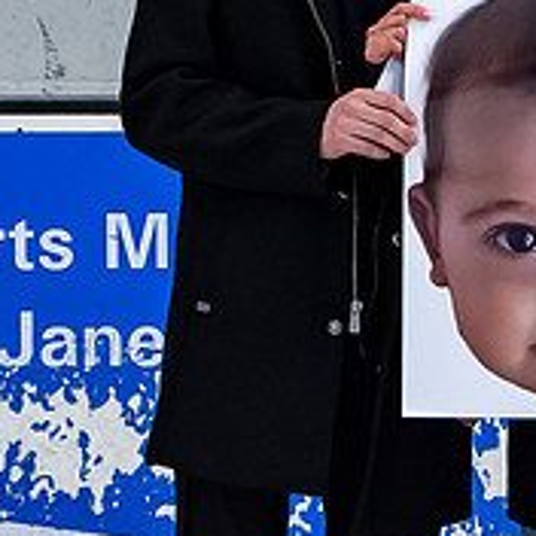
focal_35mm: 317
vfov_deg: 5.5
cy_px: 226
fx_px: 5553
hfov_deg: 5.5
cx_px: 505
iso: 500
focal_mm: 45
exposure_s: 1/250
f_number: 4.5
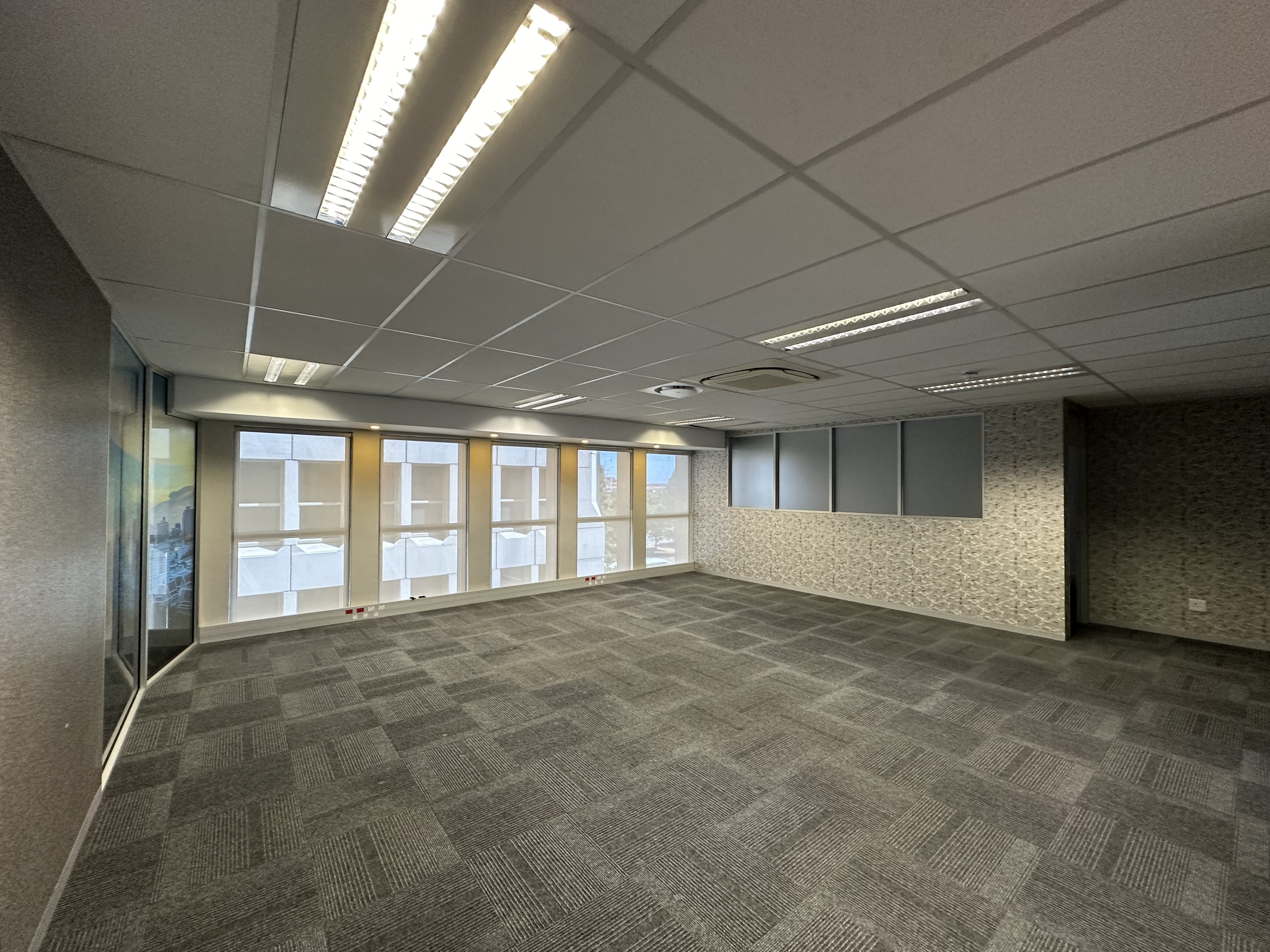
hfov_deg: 102.1
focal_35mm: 14
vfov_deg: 85.7
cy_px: 476
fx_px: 514
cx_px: 635
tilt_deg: +2.3
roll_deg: +0.3
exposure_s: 1/100
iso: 250
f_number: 2.2
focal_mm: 2.22
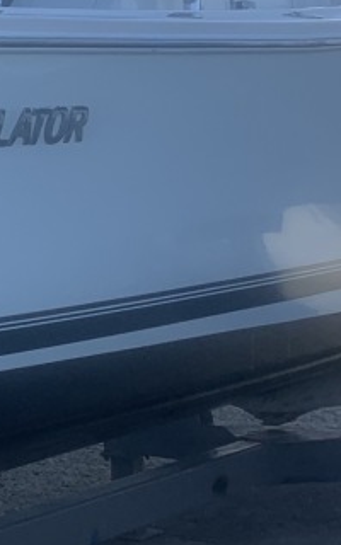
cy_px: -70
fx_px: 1844
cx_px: -339
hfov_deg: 9.8
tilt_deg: +4.2
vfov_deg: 16.3
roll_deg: -0.5
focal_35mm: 124
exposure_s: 1/1299
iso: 25
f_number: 1.8
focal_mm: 4.25
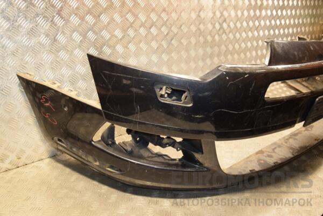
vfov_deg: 41.7
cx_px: 162
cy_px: 108
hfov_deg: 59.5
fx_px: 283
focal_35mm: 32
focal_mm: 21
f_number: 5
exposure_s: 1/125
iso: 800
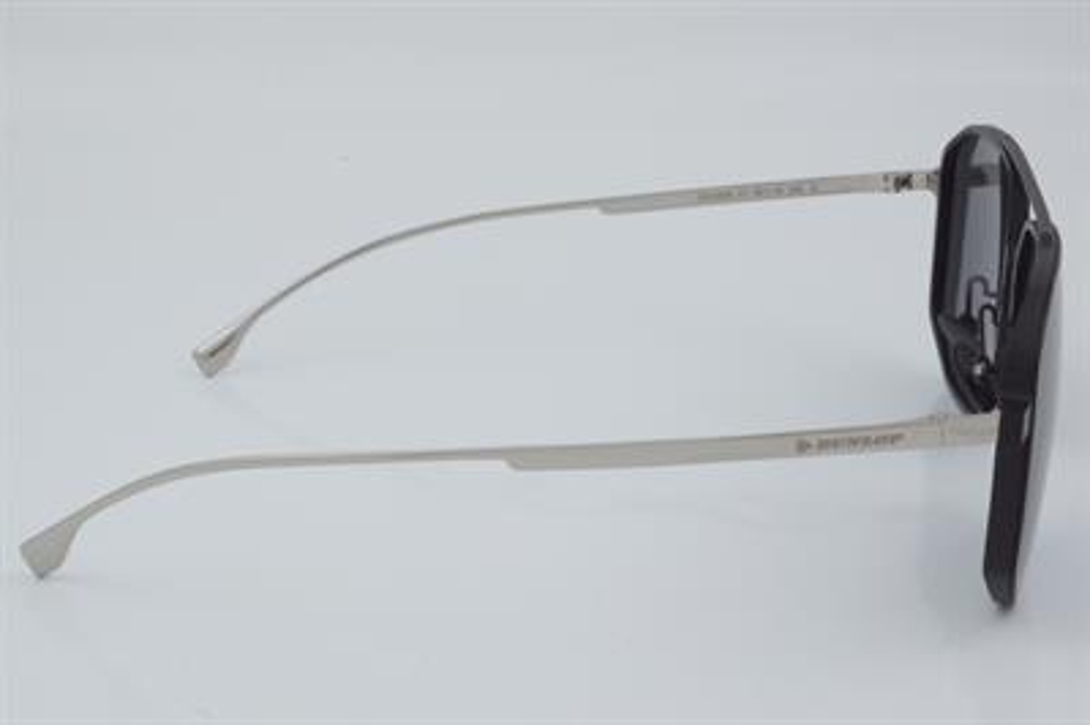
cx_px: 545
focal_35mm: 75
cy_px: 362
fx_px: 2269
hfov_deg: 27.0
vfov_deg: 18.2
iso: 100
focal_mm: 50
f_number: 32
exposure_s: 1/3
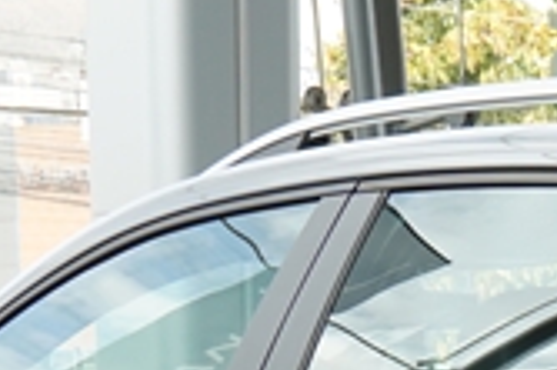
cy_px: 802
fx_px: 2844
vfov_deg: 7.1
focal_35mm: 184
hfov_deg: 10.7
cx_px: 921
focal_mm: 20
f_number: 5.6
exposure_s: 1/100
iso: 160
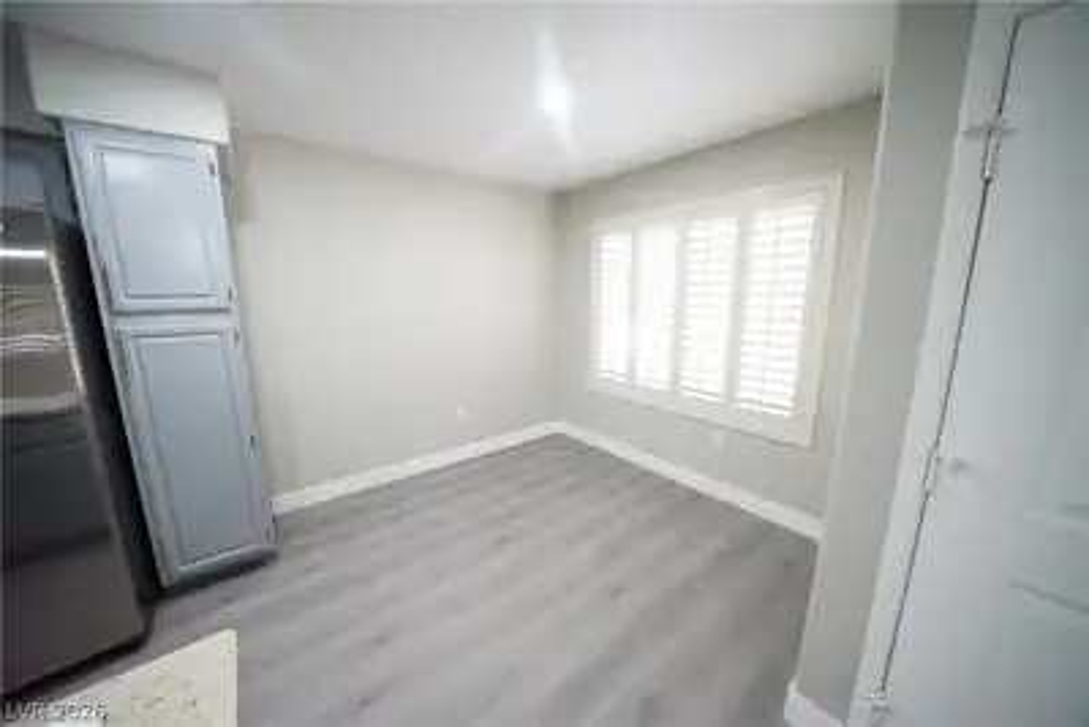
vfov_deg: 90.1
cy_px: 364
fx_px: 363
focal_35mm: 12
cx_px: 544
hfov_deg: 112.6
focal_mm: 12
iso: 20000
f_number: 9
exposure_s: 1/125
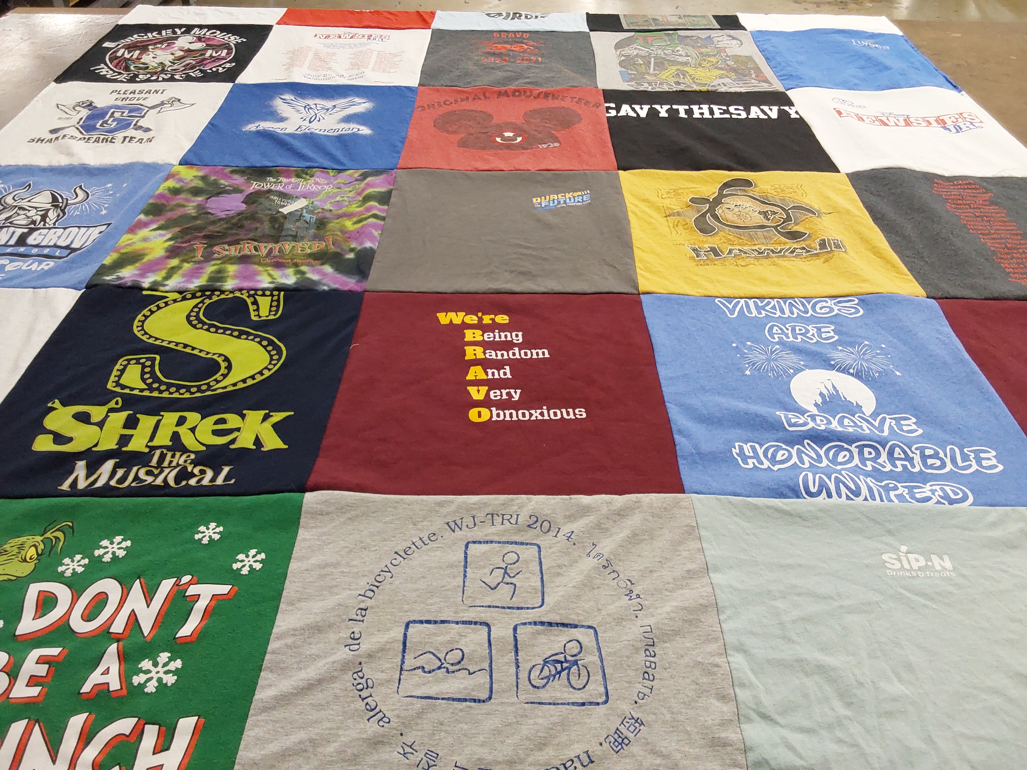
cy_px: 385
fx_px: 831
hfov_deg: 63.4
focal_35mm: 28
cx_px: 514
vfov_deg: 49.7
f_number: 1.9
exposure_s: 1/60
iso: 160
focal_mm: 2.91
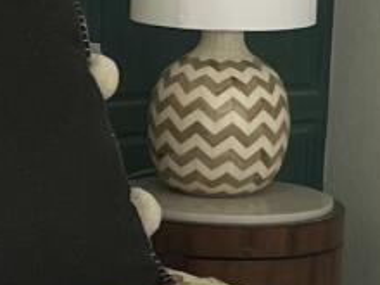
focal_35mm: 236
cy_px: 263
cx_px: -69
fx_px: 2591
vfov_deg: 6.3
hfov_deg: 8.3
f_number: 1.6
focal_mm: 5.1
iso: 50
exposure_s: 1/122
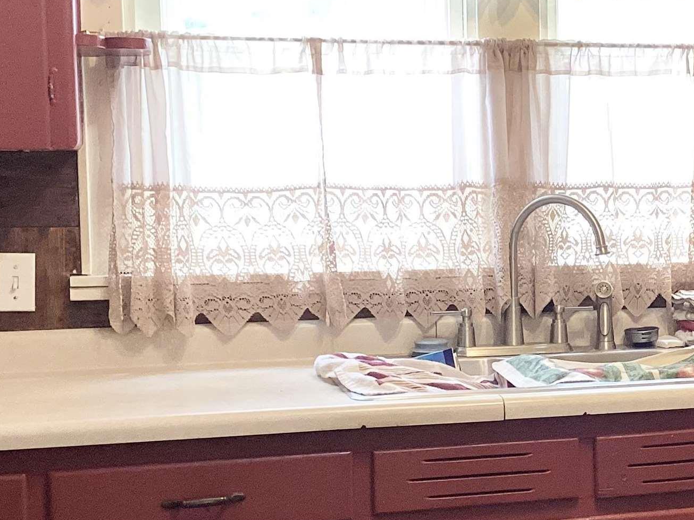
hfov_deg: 25.9
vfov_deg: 20.1
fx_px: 1463
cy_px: 298
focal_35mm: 73
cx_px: 608
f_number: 2.4
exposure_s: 1/60
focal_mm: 3.3
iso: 125
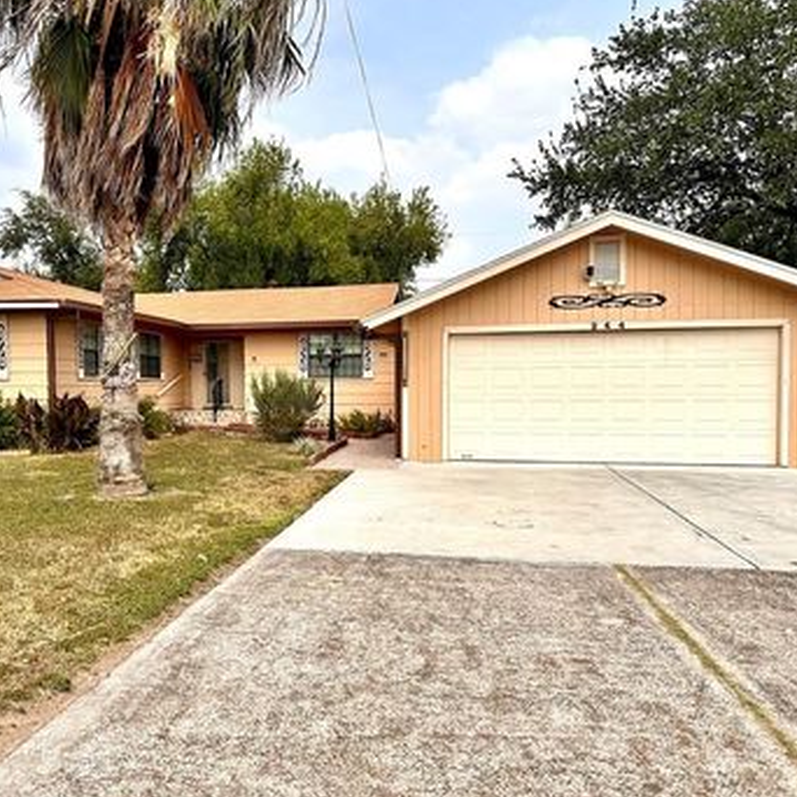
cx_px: 240
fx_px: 808
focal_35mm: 31
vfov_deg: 52.5
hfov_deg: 51.1
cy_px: 421
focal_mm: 6.86
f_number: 1.78
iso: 80
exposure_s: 1/5263
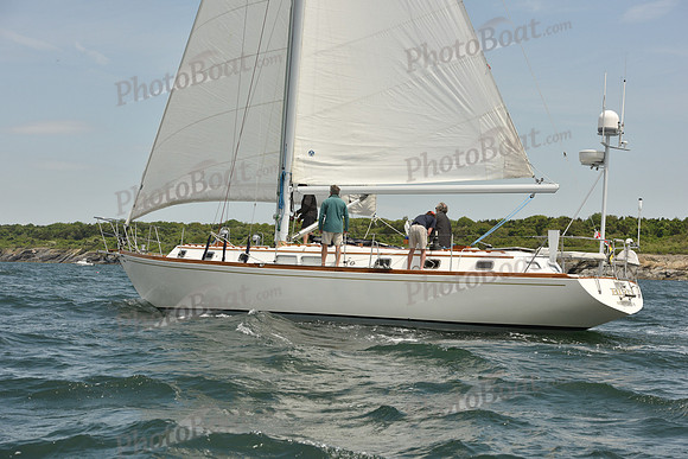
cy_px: 230
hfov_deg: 28.8
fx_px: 1338
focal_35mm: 70
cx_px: 344
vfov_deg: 19.5
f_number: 9
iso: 400
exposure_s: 1/1600
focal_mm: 70
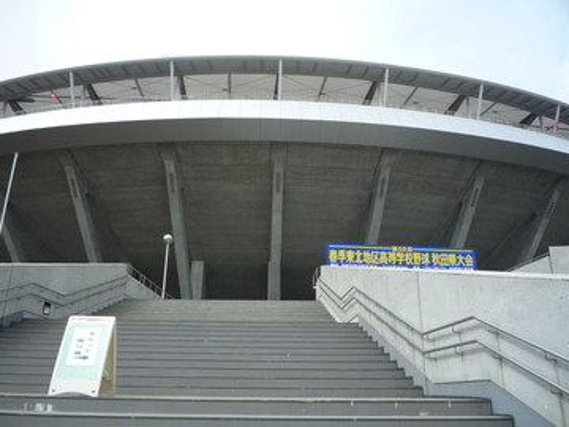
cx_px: 284
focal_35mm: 30
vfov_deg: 46.8
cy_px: 214
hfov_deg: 60.0
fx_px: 493
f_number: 4
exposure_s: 1/400
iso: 100
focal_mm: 5.2
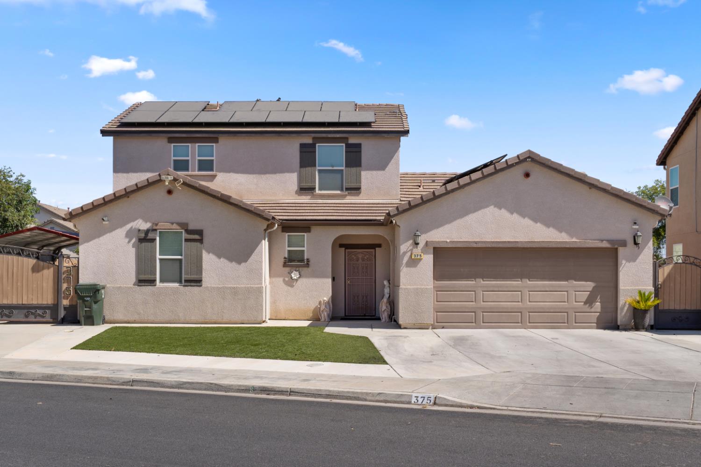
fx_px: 771
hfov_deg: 48.9
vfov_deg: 33.7
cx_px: 350
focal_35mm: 40
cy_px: 234
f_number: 7.1
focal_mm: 26.4
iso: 100
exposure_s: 1/400
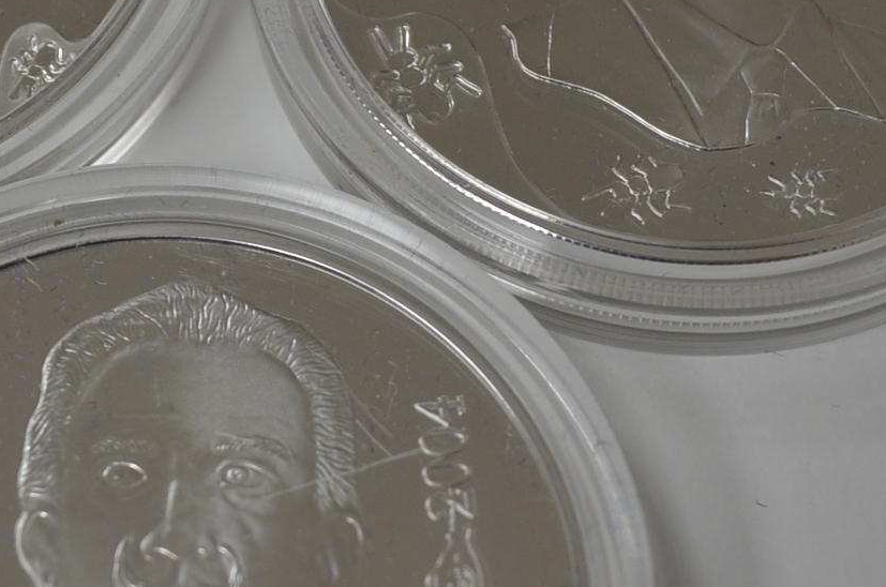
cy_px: 311
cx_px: 221
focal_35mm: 143
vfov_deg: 9.6
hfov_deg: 14.3
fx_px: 3513
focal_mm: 32
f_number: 5
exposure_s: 1/100
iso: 400
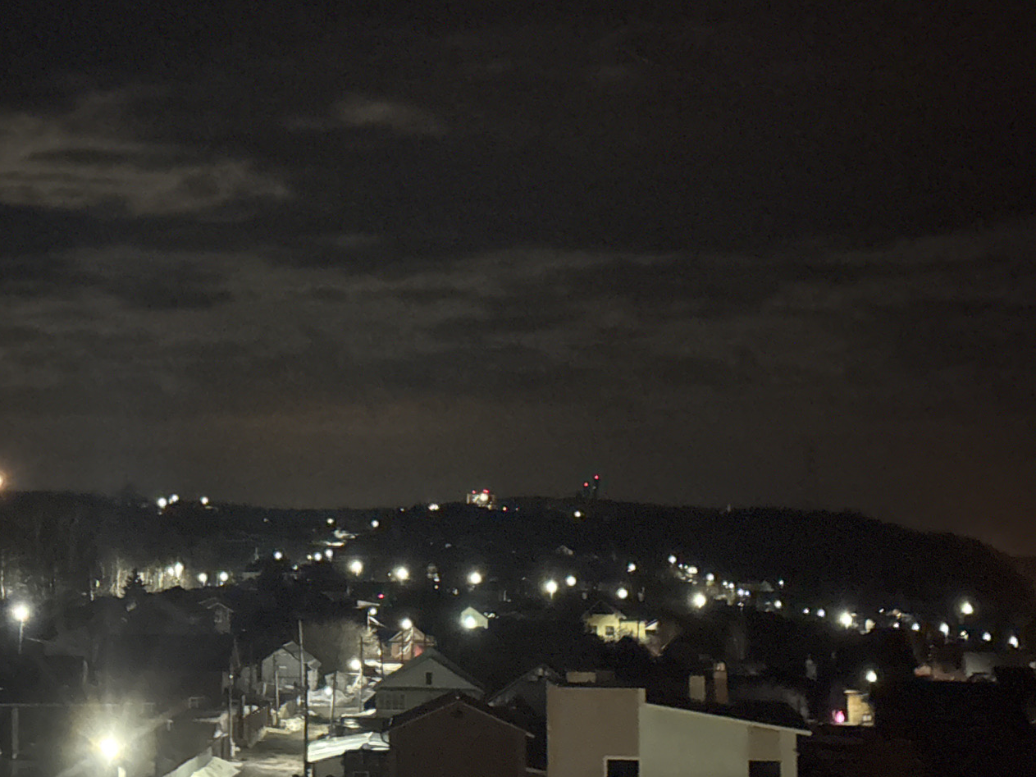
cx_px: 332
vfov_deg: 19.3
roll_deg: +0.1
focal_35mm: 76
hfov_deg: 25.5
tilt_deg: +7.9
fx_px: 2274
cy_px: 251
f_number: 1.78
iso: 8000
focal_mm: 6.76
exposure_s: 1/17
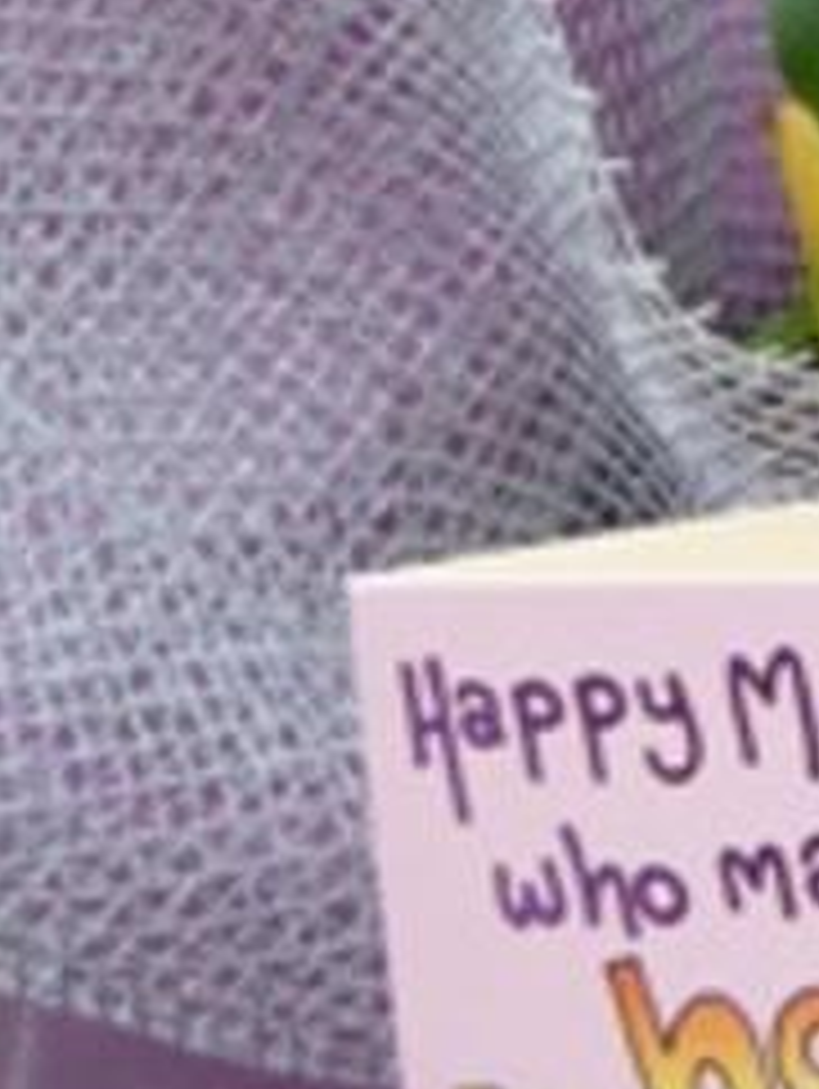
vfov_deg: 10.9
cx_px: 1242
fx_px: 5700
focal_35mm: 181
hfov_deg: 8.0
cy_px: 133
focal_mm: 5.8
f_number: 2.8
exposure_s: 1/80
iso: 80
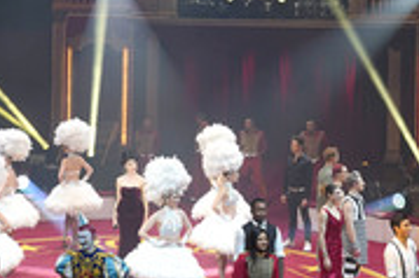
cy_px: 51
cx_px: 142
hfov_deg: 21.2
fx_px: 1116
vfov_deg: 14.1
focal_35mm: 96
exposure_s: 1/500
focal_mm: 38
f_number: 5.6
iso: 640
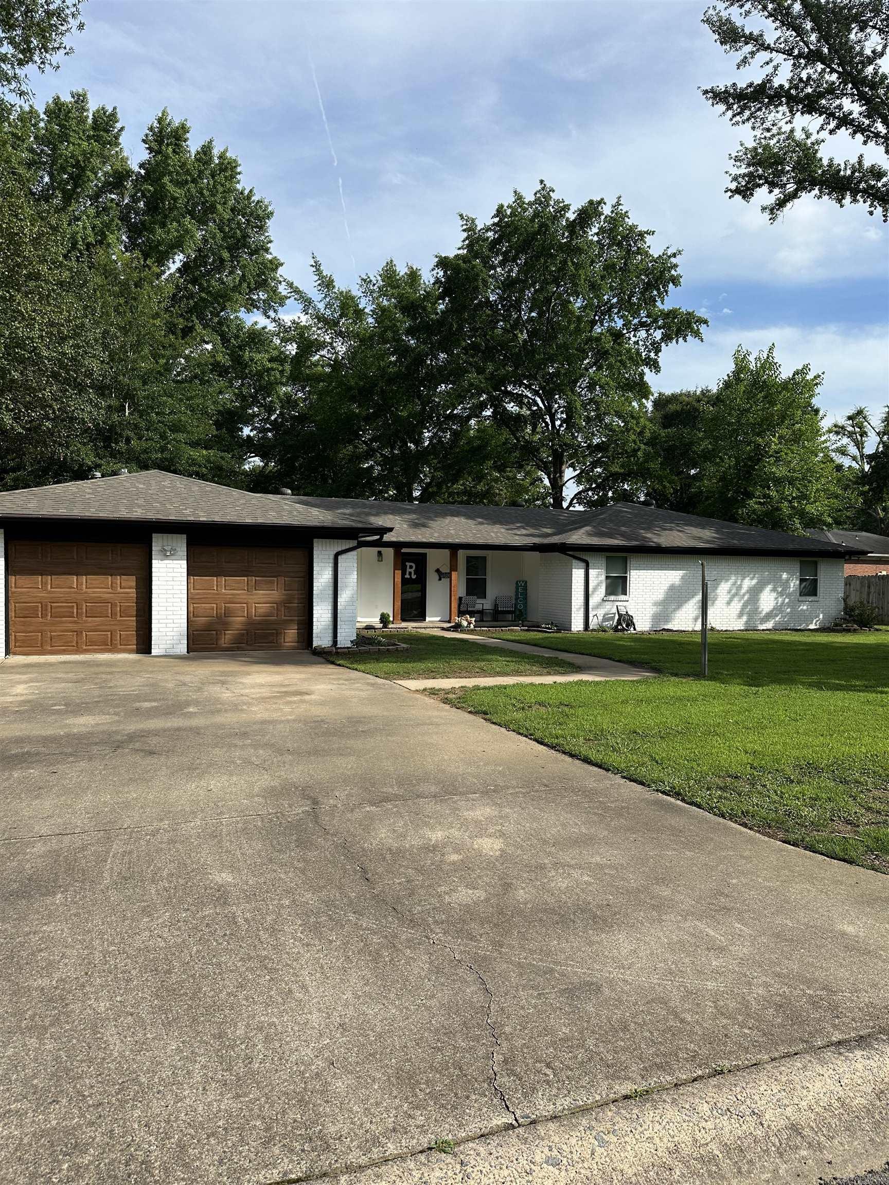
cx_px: 444
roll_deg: -1.3
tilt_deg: -1.7
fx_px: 822
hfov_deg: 56.8
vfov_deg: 71.6
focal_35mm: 24
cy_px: 592
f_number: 1.78
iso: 80
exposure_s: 1/4016
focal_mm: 6.86
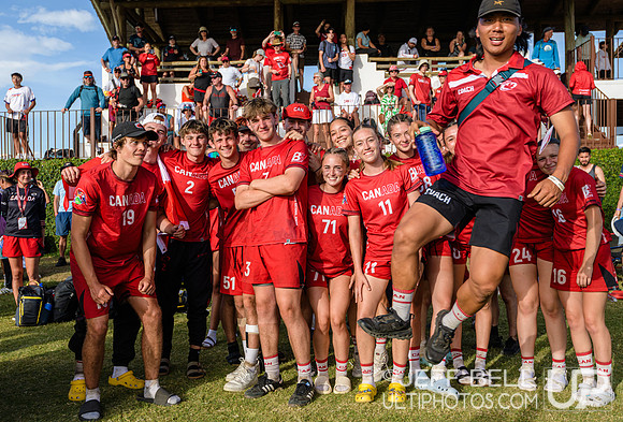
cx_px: 294
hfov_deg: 51.9
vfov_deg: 36.5
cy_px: 219
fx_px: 640
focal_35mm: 37
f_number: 5.6
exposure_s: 1/500
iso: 160
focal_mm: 35
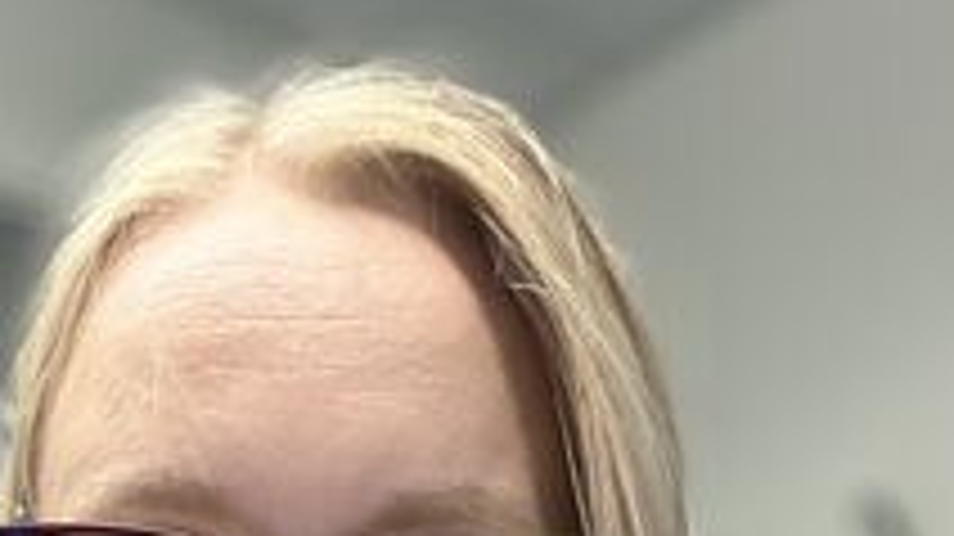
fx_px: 1820
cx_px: 212
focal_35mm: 72
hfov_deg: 28.8
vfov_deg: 14.7
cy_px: 962
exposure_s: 1/50
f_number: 1.9
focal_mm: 2.69
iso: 40
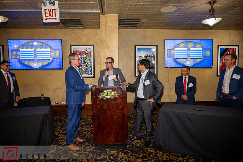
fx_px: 162
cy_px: 81
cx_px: 122
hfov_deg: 73.8
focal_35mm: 24
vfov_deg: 53.1
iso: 2500
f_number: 4
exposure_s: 1/200
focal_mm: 24
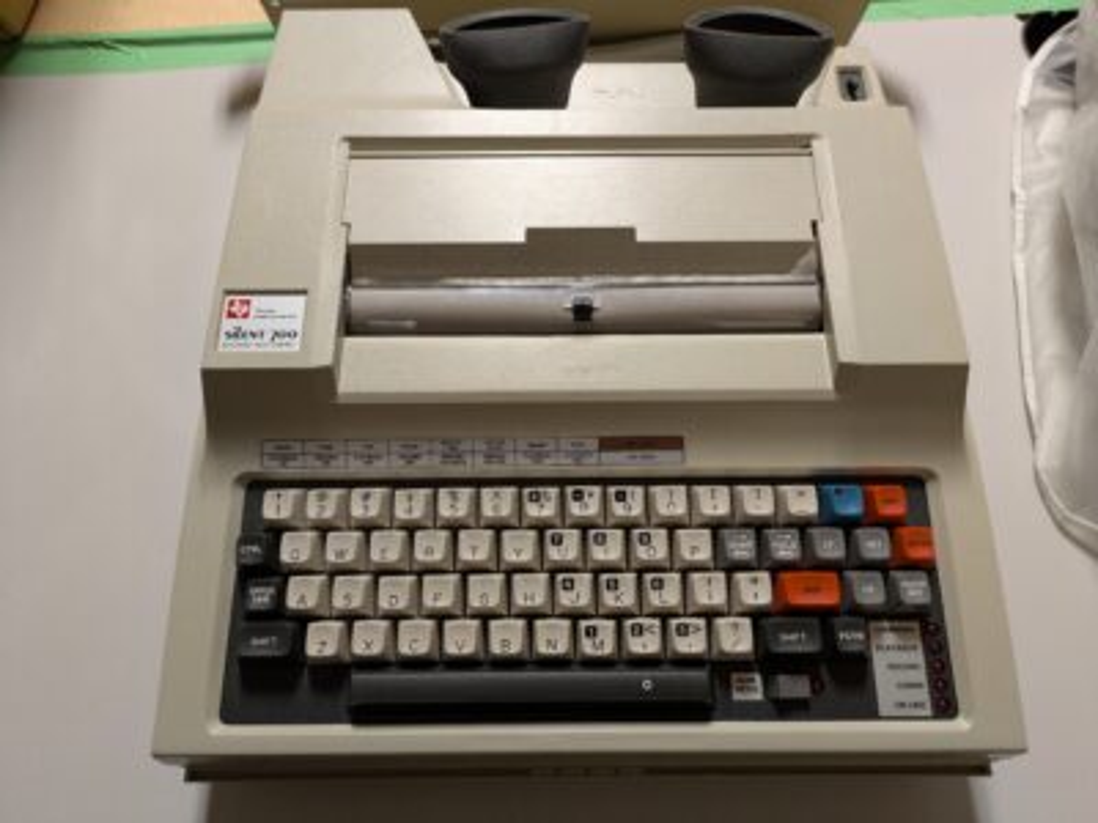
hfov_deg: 69.4
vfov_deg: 54.9
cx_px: 549
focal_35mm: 25
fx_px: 793
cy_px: 412
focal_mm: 5.43
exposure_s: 1/24
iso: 218
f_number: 1.89
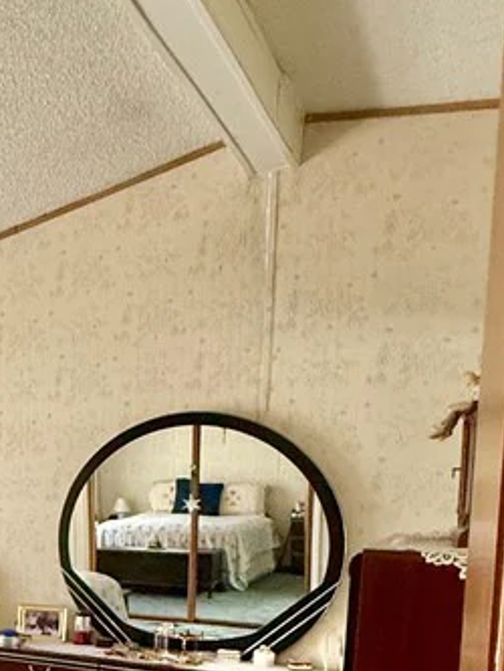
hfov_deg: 25.8
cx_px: -236
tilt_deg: -3.4
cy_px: 556
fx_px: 834
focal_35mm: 43
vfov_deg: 41.5
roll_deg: +0.2
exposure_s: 1/120
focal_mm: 2.22
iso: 400
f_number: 2.2
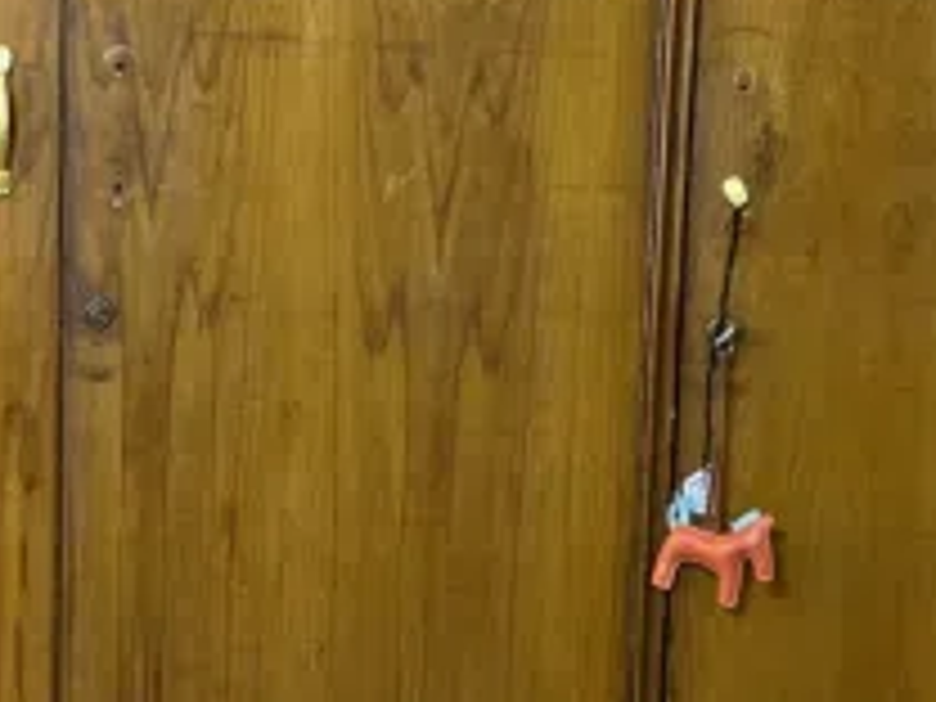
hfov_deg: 23.9
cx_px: 140
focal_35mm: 80
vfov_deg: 18.4
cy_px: 364
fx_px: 2163
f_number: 1.8
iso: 500
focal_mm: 4.25
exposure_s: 1/25
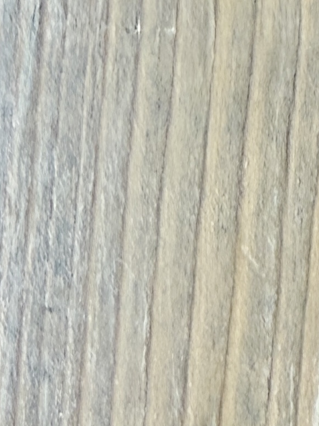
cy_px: 464
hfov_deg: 11.5
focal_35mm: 113
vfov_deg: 16.9
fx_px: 1388
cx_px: 684
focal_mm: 2.22
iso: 200
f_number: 2.2
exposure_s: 1/99
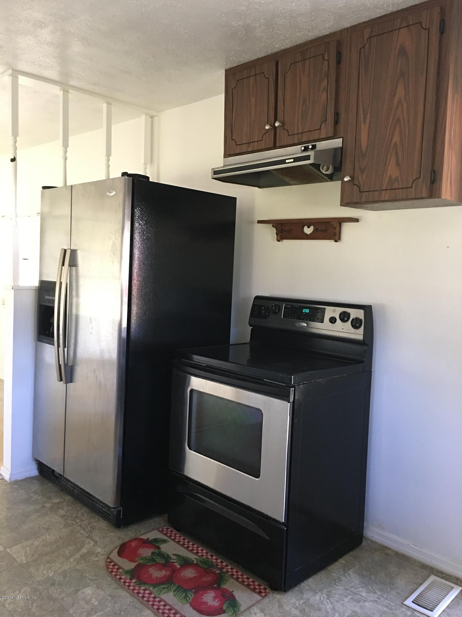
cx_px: 231
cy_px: 308
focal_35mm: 29
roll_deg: -1.7
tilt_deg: -3.8
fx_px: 516
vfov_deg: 61.7
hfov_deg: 48.2
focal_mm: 4.15
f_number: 2.2
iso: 100
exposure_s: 1/15
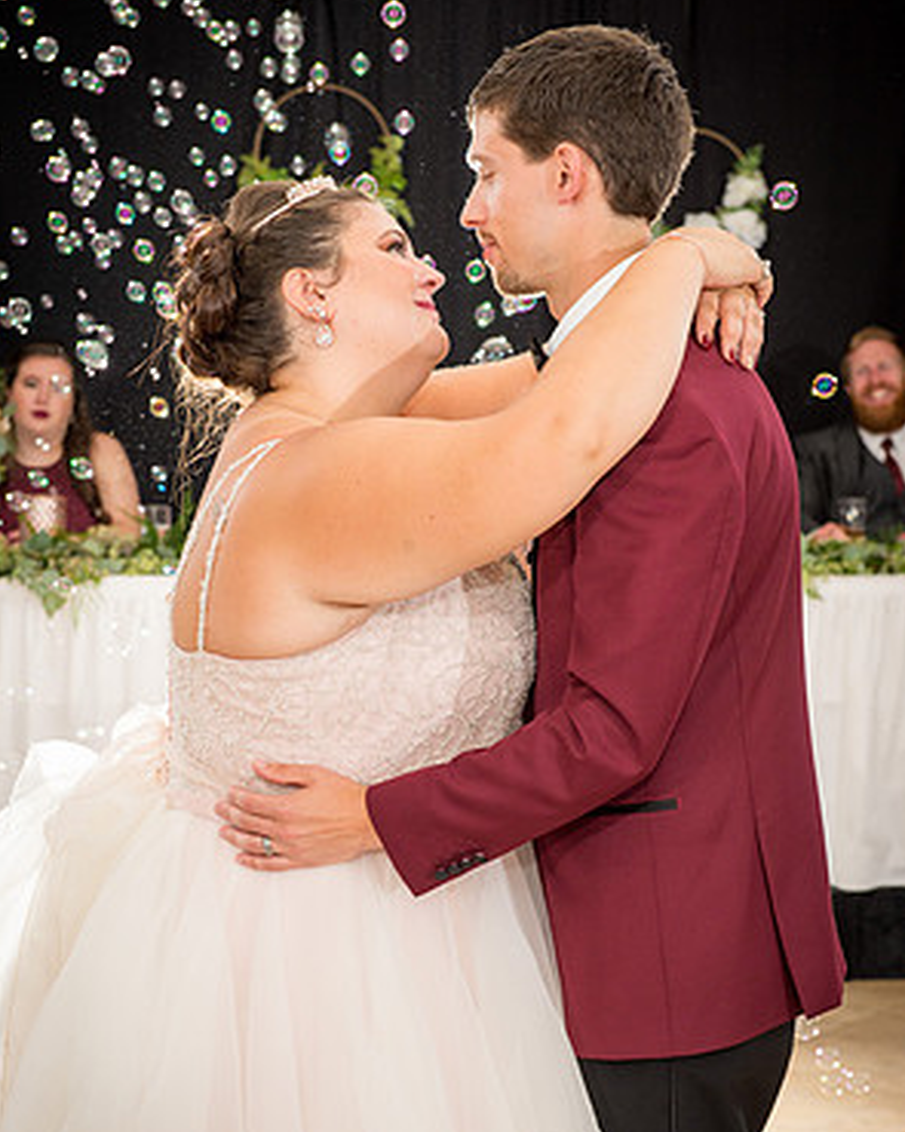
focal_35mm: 80
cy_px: 617
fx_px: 2680
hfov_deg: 19.2
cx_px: 452
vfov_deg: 23.8
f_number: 5.6
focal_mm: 70
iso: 800
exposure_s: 1/125
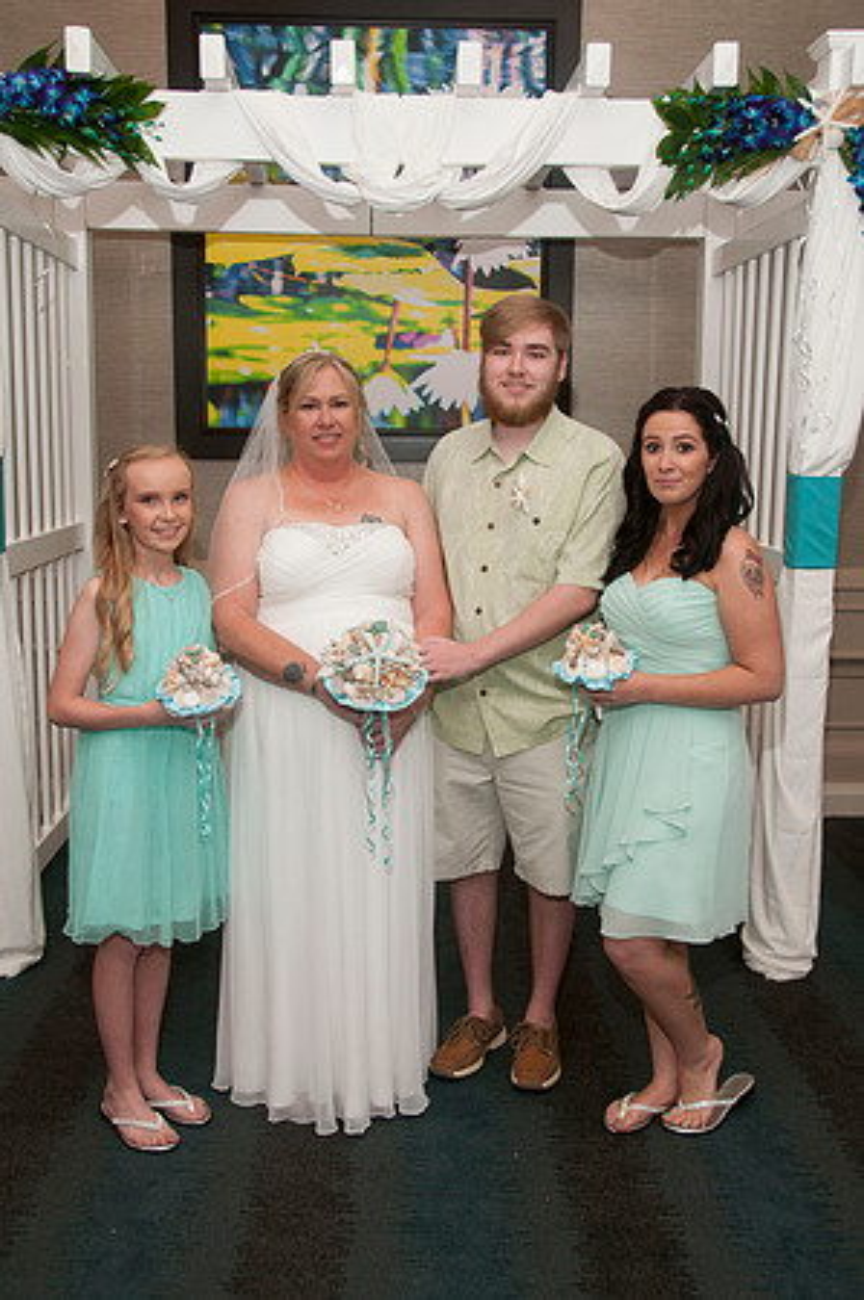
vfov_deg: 57.3
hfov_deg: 39.9
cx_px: 432
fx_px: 1191
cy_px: 650
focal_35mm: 33
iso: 400
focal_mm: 22
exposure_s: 1/60
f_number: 5.6
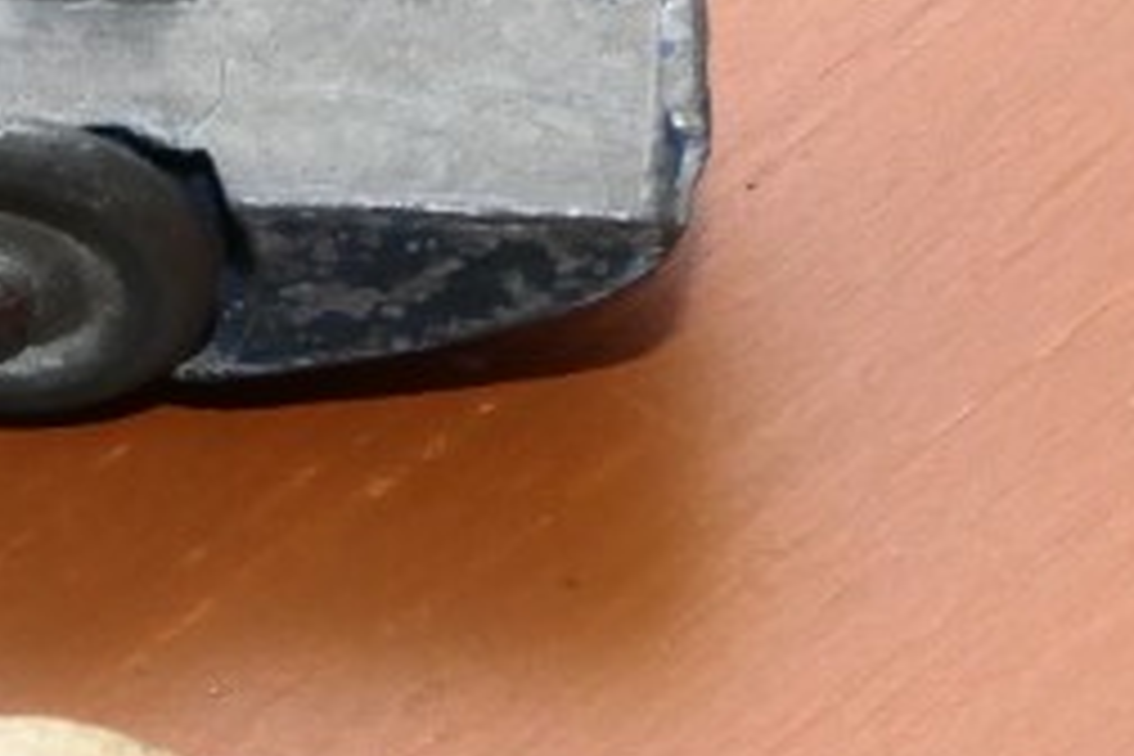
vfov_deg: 6.2
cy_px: 598
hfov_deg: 9.0
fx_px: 6961
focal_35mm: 221
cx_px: -837
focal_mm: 21.3
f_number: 8
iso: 1600
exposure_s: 1/60
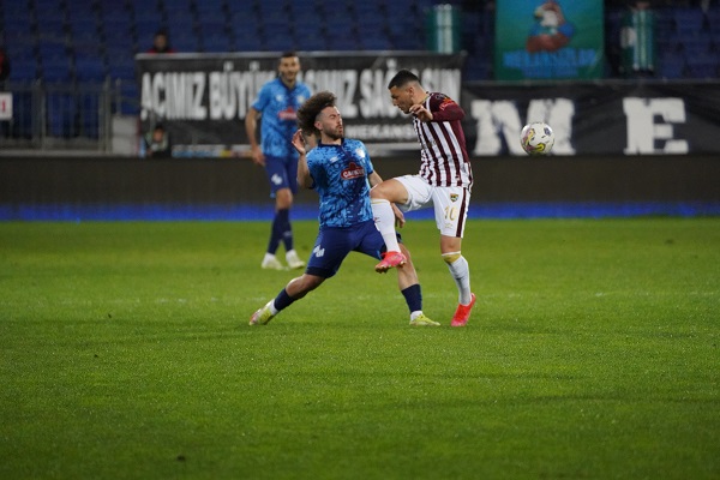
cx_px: 360
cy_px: 240
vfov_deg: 3.4
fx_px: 7999
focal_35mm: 400
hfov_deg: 5.2
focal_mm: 400
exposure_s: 1/2000
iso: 10000
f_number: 5.6
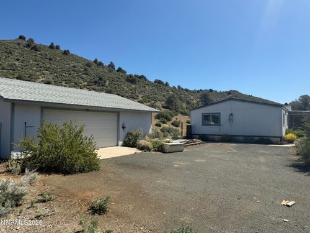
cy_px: 116
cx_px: 155
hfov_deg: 71.6
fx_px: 215
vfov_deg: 56.8
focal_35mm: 24
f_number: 1.78
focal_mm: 6.76
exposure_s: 1/5319
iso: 80
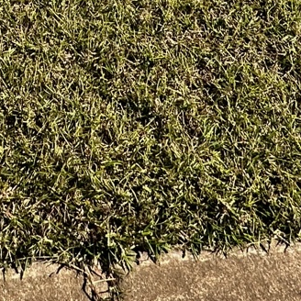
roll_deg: -1.0
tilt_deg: -9.2
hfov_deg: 22.1
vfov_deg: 15.7
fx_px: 748
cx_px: 17
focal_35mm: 76
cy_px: -364
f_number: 2.2
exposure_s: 1/1825
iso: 50
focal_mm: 2.22
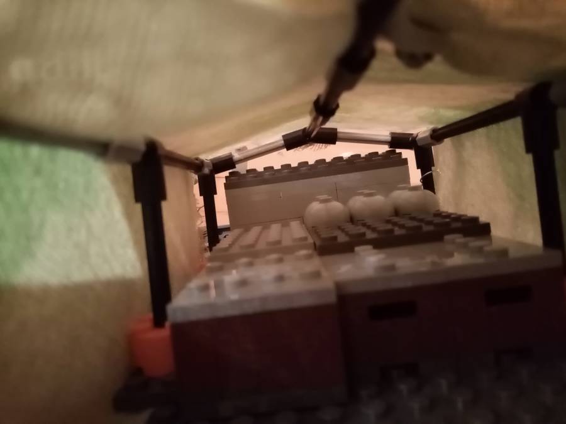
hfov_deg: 67.3
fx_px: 425
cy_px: 212
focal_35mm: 26
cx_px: 283
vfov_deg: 53.1
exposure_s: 1/12.5
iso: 2448
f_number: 1.8
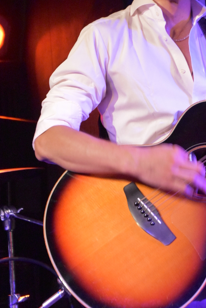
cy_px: 70
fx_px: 1002
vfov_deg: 17.4
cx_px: 155
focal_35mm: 117
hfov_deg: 11.7
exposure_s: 1/60
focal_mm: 50
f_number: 4.8
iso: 8000
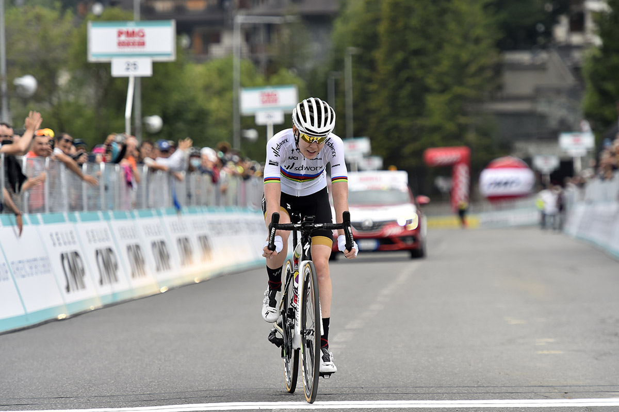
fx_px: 3609
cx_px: 310
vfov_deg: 6.5
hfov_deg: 9.8
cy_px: 206
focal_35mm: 210
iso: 360
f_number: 5.6
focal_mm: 210
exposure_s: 1/1000
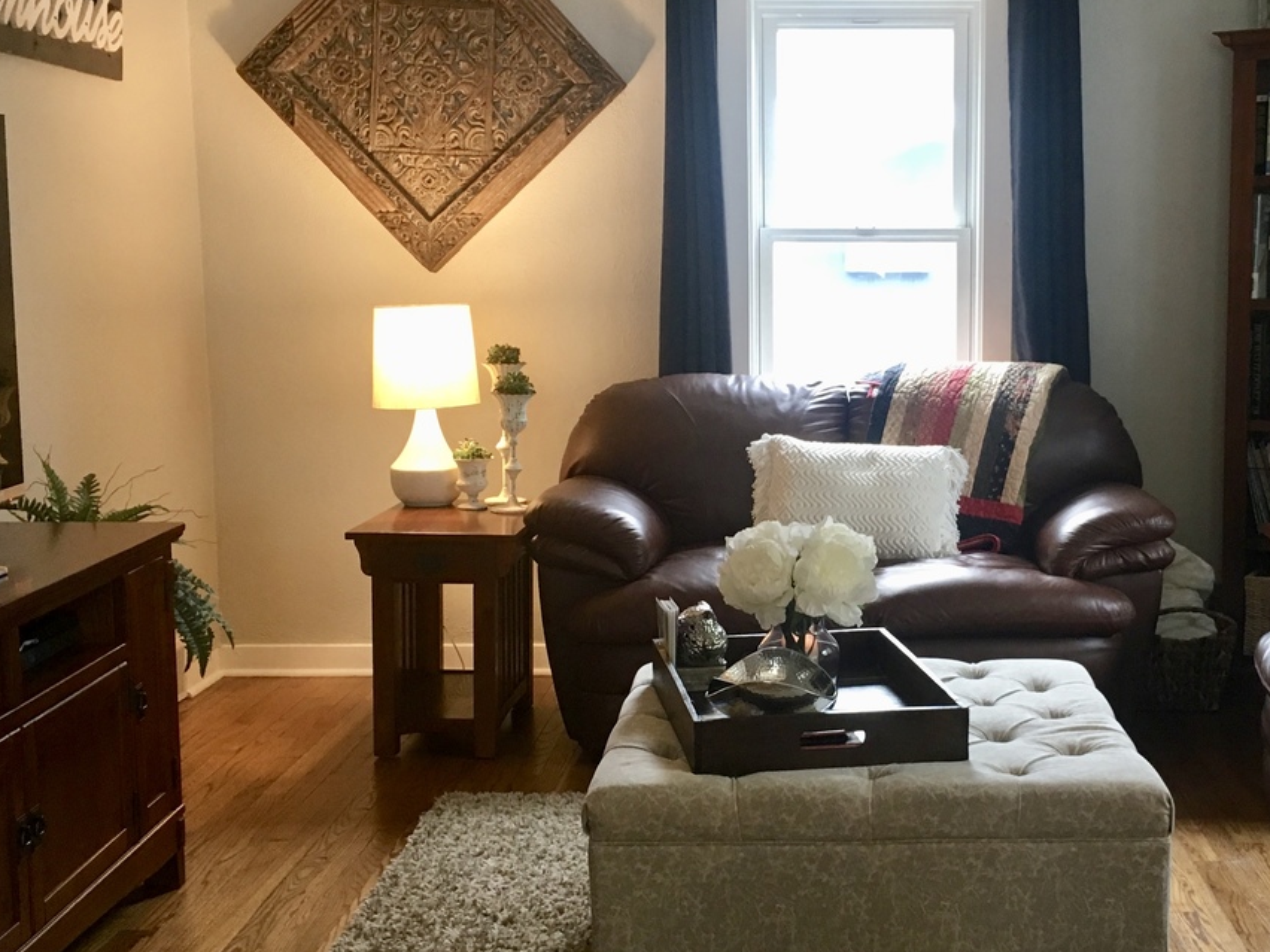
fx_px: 1798
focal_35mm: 49
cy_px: 507
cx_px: 830
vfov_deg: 29.7
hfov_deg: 38.5
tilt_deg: -6.2
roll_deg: -0.1
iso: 100
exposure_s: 1/30
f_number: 2.2
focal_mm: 4.15
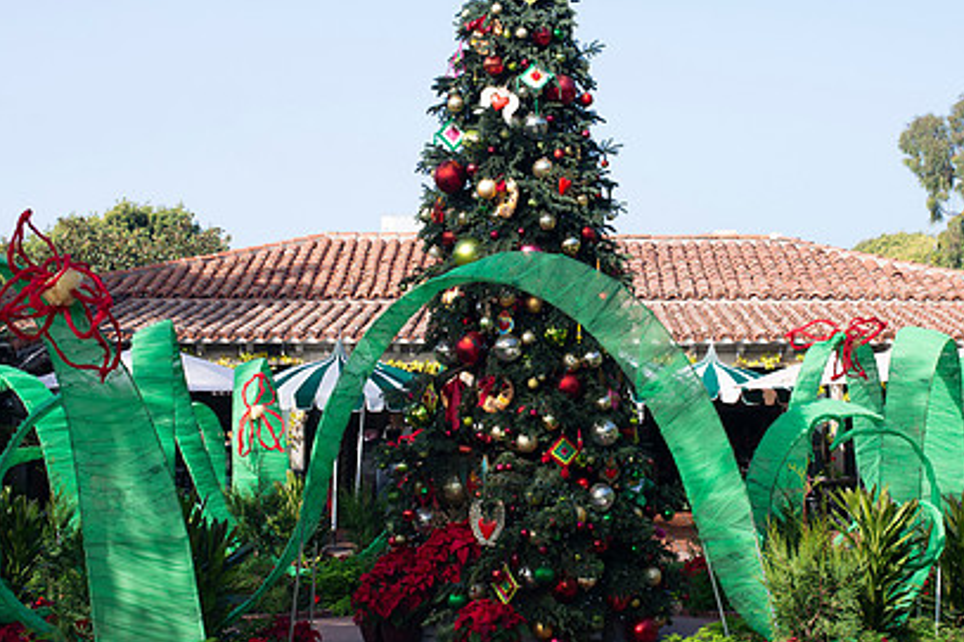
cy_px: 250
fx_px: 1927
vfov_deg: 18.9
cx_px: 514
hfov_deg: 28.1
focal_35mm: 72
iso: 200
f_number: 8
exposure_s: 1/250
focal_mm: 50
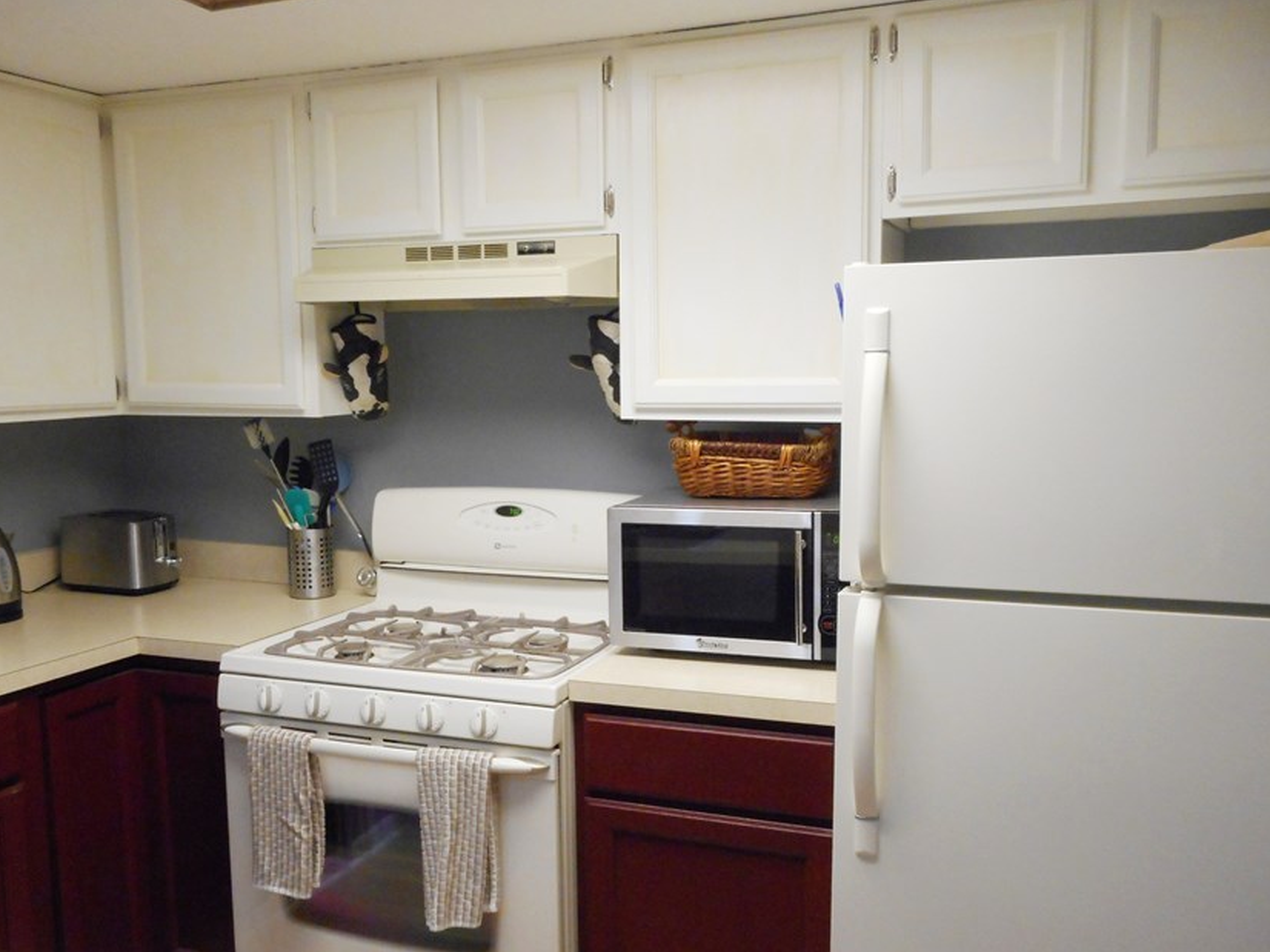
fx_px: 1137
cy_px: 511
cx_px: 609
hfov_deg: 58.3
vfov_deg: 45.4
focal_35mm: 31
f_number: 3.7
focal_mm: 4.5
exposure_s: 1/30
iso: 320
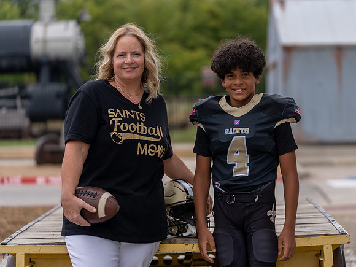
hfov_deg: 16.4
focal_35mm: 120
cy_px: 133
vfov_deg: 12.3
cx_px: 202
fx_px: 1238
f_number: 2.8
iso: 160
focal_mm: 110
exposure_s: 1/320
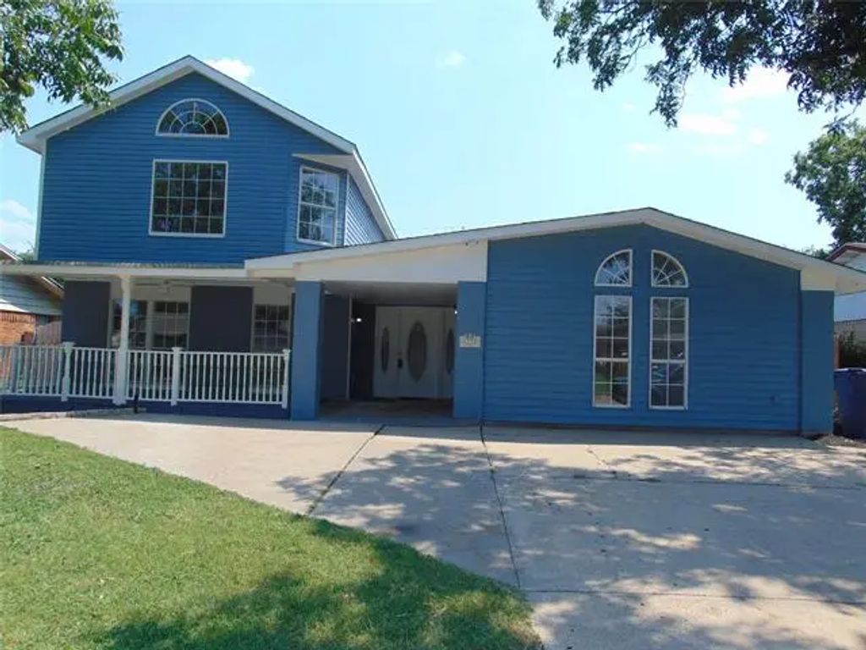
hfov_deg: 69.4
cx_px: 433
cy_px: 325
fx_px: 625
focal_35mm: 25
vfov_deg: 54.9
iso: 80
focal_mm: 4.5
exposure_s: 1/160
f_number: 7.7
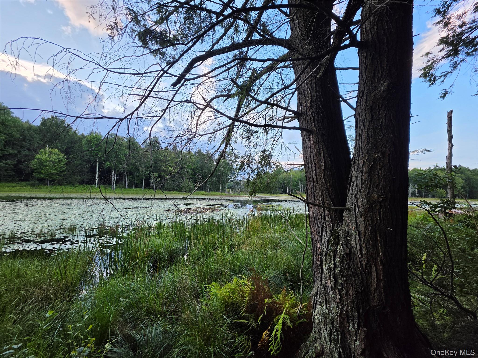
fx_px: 180
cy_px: 179
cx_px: 239
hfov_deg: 106.2
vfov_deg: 89.9
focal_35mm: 13
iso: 20
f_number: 1.9
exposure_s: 1/120
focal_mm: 2.2
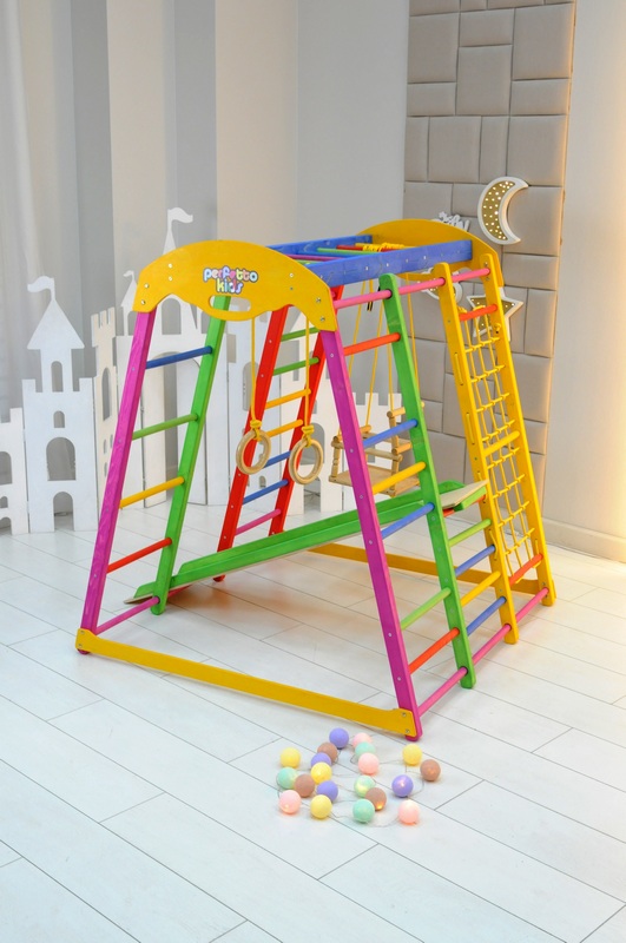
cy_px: 472
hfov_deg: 29.8
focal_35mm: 45
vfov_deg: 43.7
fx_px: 1177
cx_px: 313
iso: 1000
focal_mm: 30
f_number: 5.6
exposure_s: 1/50
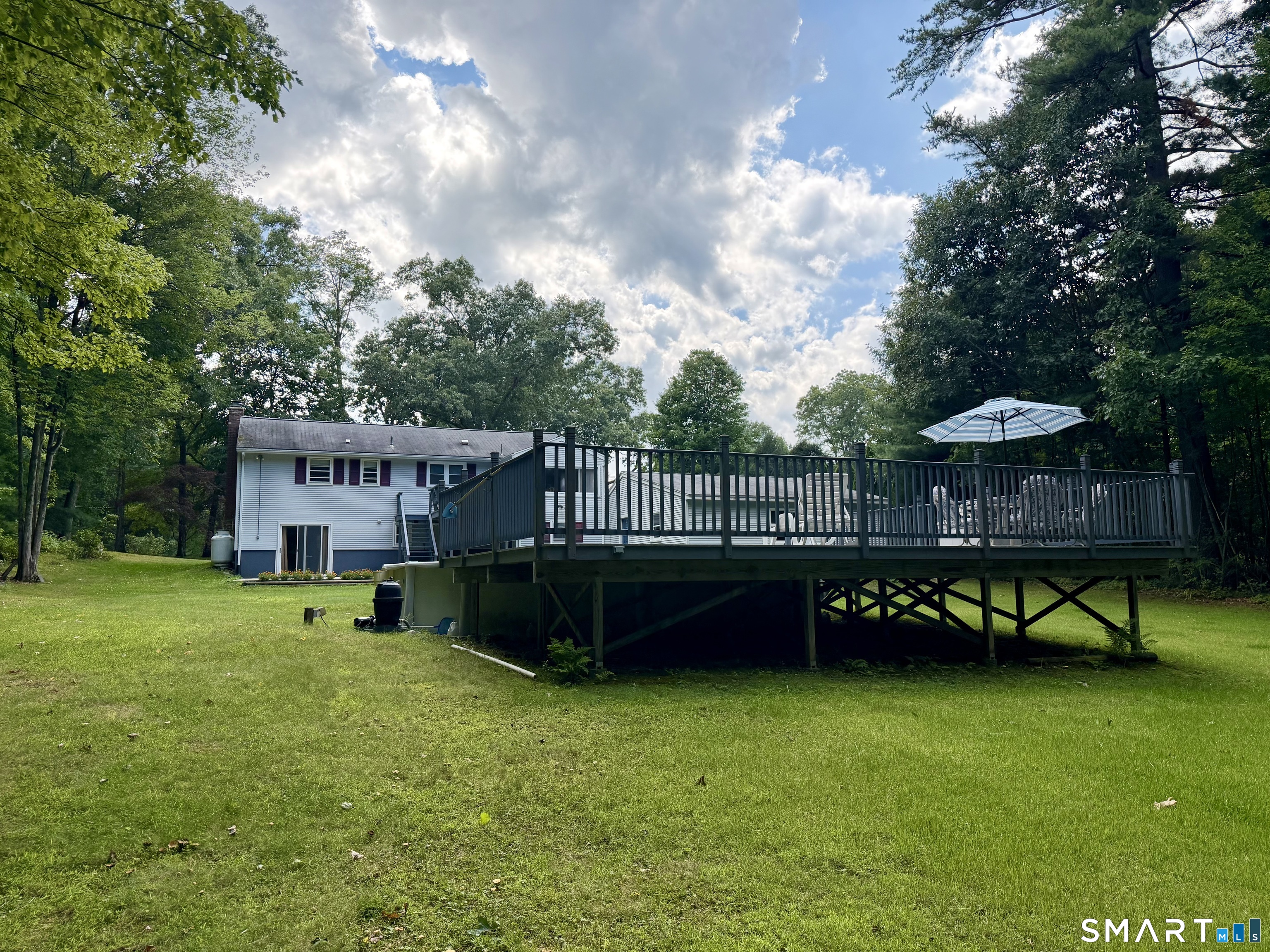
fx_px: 881
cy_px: 476
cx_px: 635
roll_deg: +1.0
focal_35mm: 24
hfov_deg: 71.6
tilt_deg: +6.1
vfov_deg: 56.8
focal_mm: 6.76
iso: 100
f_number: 1.78
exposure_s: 1/2801
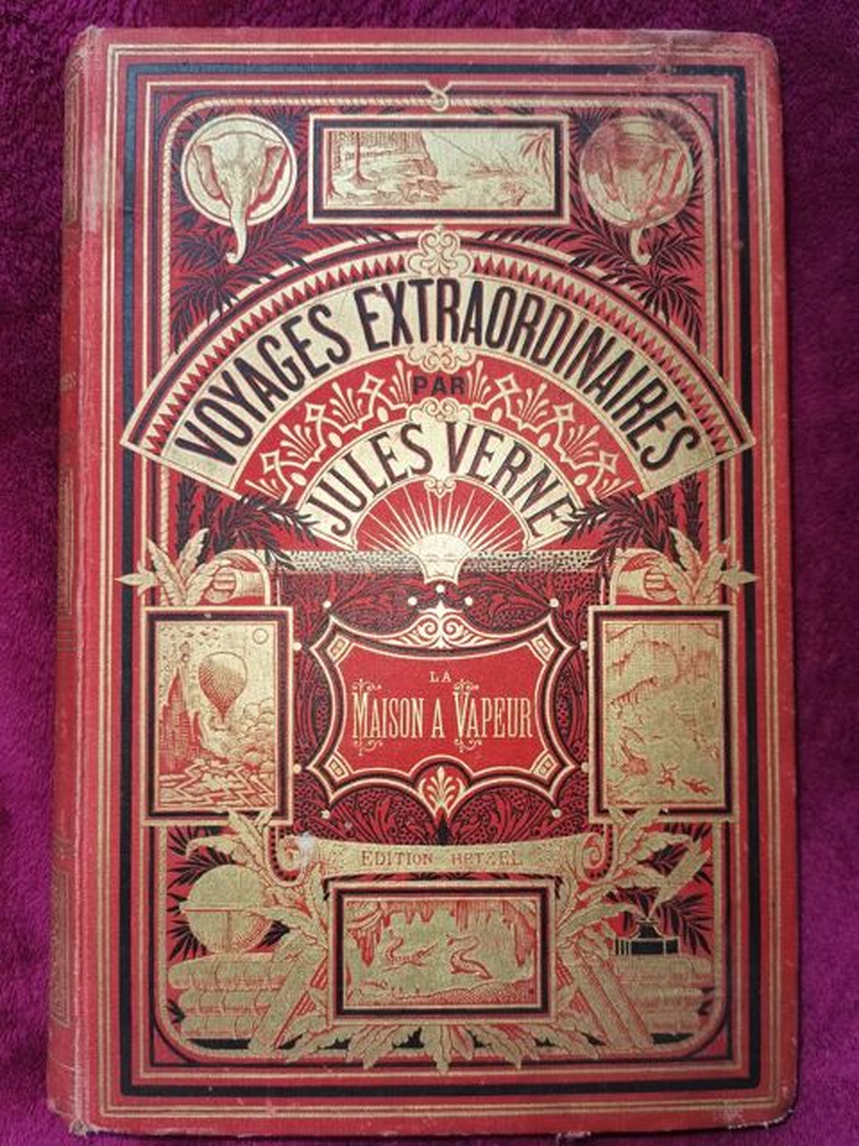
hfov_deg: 51.4
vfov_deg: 65.3
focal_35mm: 27
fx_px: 893
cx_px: 430
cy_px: 573
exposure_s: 1/137
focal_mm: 5.56
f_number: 1.6
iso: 50
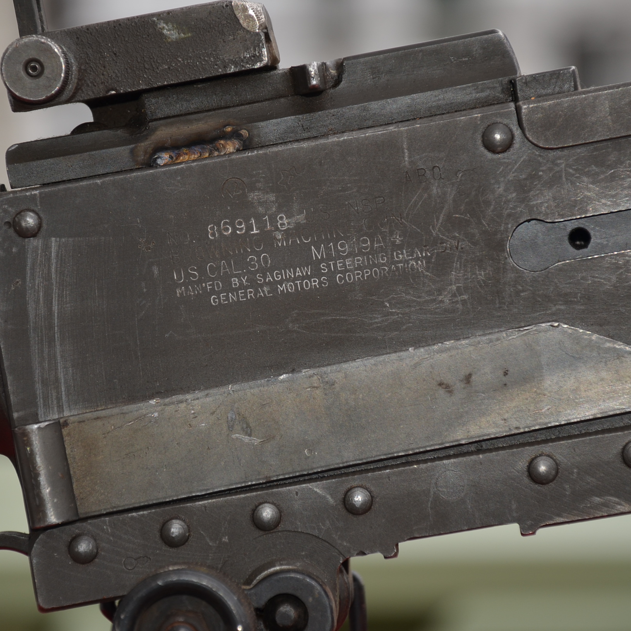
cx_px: 295
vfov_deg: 6.7
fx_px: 5355
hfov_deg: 6.7
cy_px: 316
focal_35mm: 260
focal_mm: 135
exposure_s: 1/200
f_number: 5.6
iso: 200
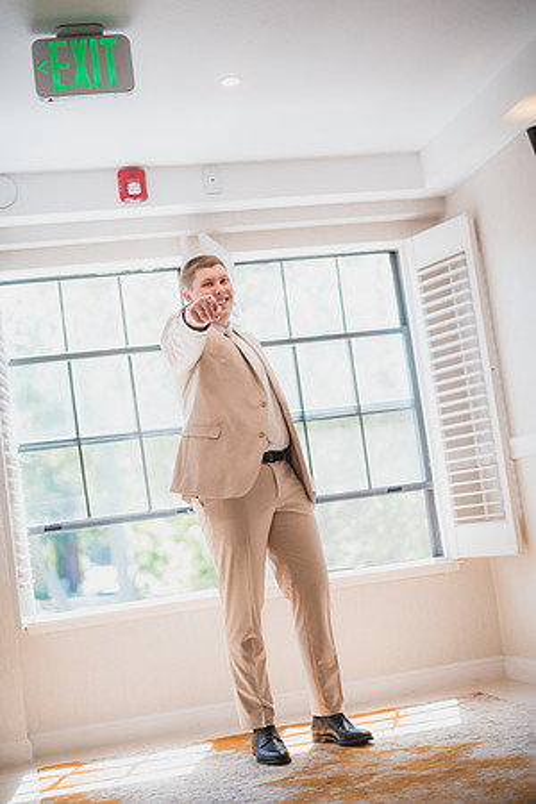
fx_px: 1117
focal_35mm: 50
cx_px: 268
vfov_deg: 39.6
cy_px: 402
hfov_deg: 27.0
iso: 800
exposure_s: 1/1600
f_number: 1.4
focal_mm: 50
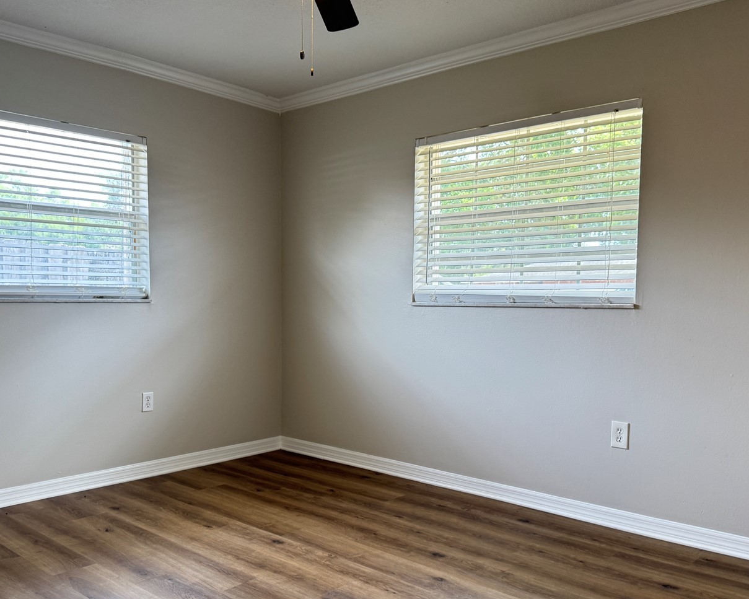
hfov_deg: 57.2
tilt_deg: -5.3
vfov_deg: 46.9
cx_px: 387
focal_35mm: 31
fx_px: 687
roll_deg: -0.9
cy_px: 352
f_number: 1.78
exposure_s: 1/120
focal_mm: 6.76
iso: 160
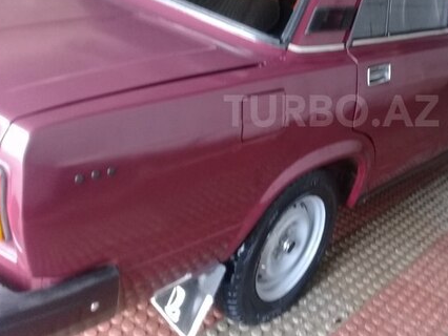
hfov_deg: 38.7
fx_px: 622
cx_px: 331
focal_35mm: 48
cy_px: 111
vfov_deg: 30.1
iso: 125
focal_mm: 3.3
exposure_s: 1/33
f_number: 2.2
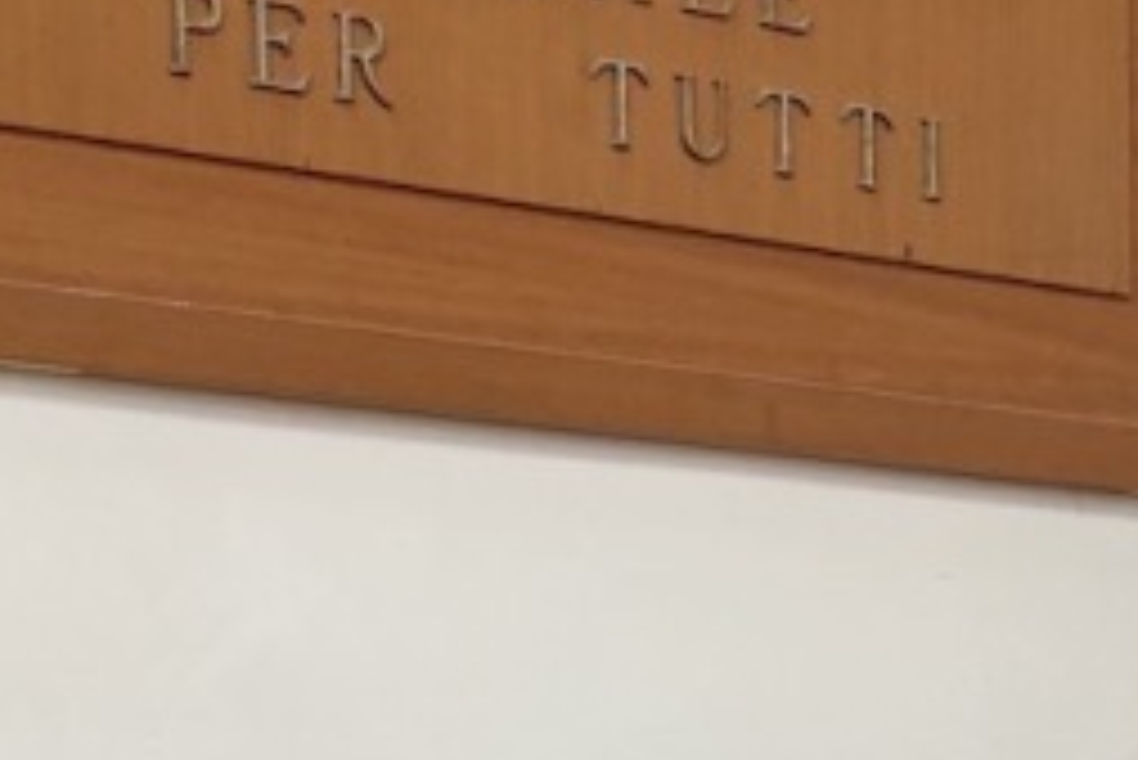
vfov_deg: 7.9
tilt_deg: -1.3
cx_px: 1610
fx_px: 5408
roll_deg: +0.5
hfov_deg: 11.6
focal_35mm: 171
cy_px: 1183
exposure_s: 1/50
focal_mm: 6
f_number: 2
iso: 200
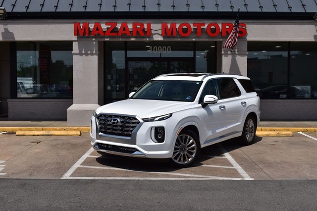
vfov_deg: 29.8
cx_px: 158
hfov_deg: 43.6
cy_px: 106
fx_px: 396
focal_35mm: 45
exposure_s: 1/640
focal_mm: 30
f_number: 11
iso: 200
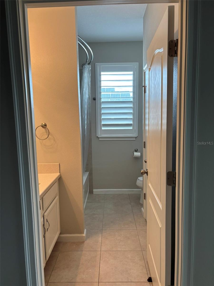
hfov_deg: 53.1
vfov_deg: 67.3
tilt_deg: -5.9
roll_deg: -0.2
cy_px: 143
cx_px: 107
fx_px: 214
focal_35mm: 26
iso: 125
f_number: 1.6
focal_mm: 5.96
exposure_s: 1/120
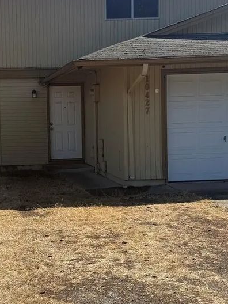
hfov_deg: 23.2
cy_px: 149
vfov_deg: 31.2
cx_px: 40
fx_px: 544
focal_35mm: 62
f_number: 1.78
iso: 80
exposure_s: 1/3759
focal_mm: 6.76
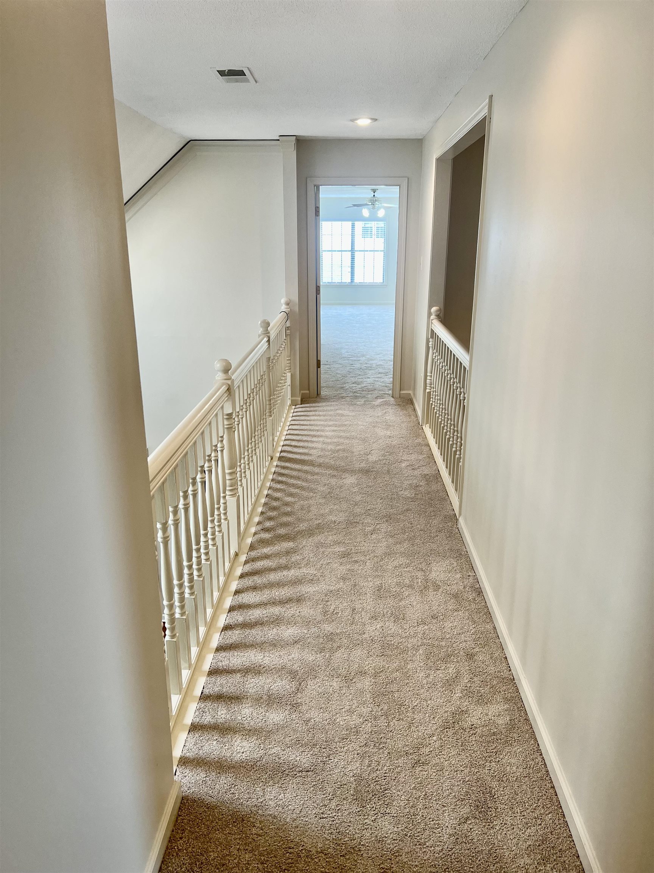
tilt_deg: -16.7
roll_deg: +0.3
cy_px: 436
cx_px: 327
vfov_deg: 67.3
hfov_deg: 53.1
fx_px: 655
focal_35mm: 26
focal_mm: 5.7
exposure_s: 1/120
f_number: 1.5
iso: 100
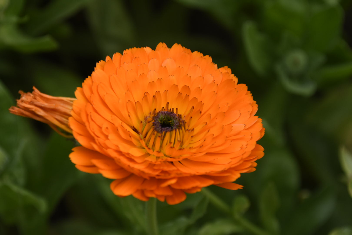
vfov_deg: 16.6
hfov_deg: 24.6
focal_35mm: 82
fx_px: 807
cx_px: 176
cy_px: 118
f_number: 8
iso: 1000
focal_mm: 55
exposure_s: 1/160
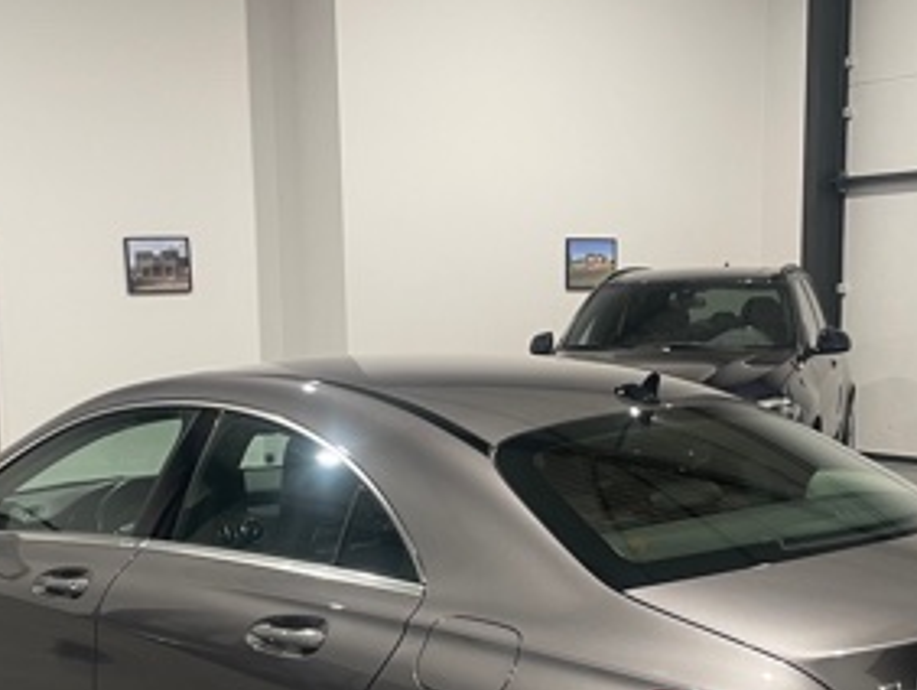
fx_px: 1564
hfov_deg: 32.7
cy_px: 560
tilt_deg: -10.8
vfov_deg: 24.4
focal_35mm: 59
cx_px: 472
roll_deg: +0.5
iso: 100
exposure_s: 1/50
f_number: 1.6
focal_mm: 4.2
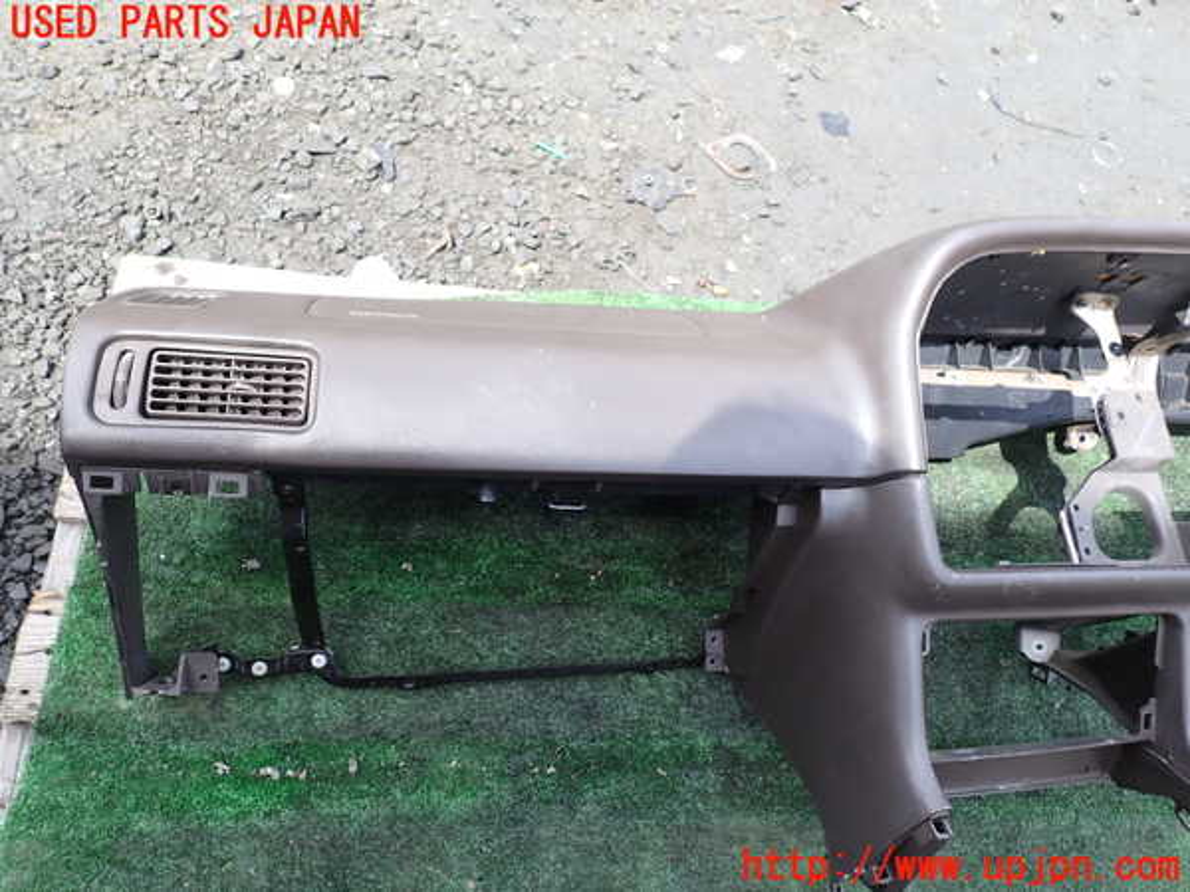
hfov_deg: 69.4
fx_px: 859
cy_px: 446
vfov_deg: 54.9
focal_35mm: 25
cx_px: 595
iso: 100
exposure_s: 1/250
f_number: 2.8
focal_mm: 4.5
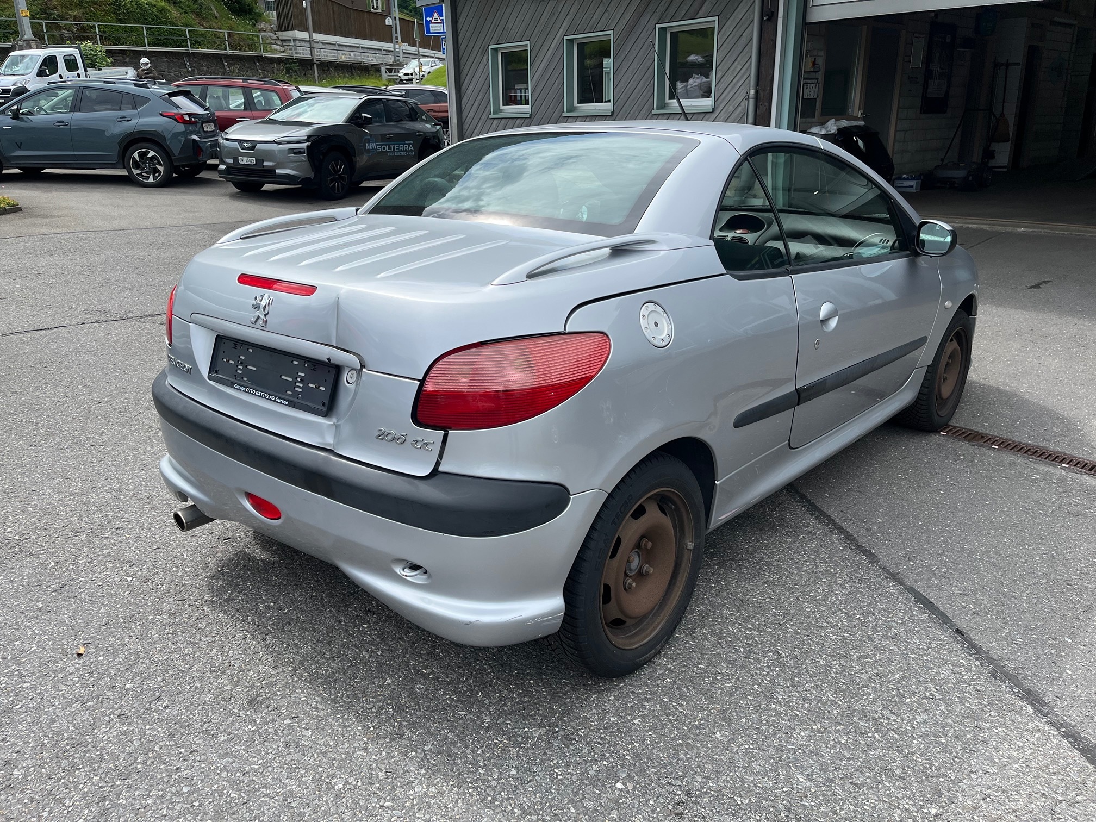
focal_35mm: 26
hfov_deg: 67.3
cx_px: 548
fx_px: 823
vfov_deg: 53.1
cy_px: 411
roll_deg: +1.7
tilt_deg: -18.1
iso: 50
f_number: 1.6
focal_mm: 5.1
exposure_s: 1/2222
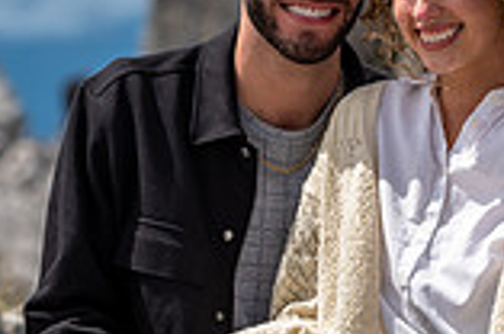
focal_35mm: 389
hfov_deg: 5.3
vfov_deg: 3.5
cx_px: 343
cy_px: 315
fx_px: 5435
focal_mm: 105
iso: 100
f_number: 4
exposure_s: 1/2000
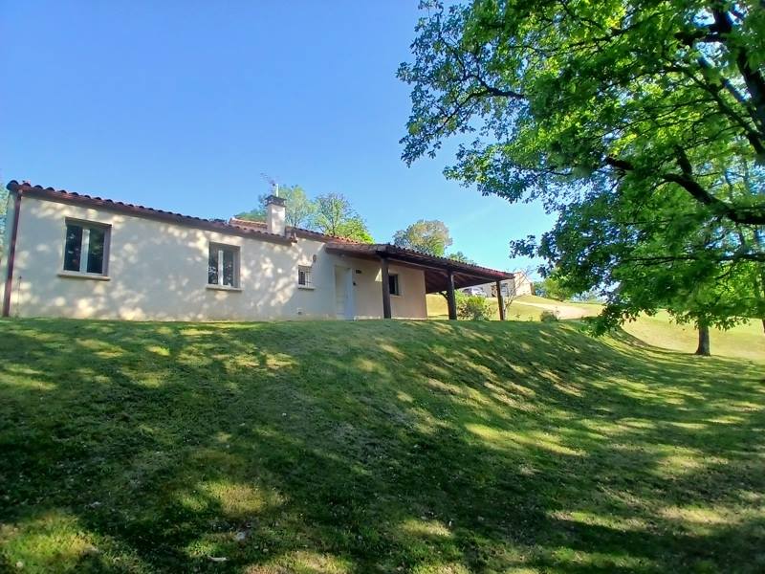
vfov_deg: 74.7
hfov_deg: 91.0
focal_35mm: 17
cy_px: 287
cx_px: 382
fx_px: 376
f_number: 2.2
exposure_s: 1/441
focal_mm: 1.4
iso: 50
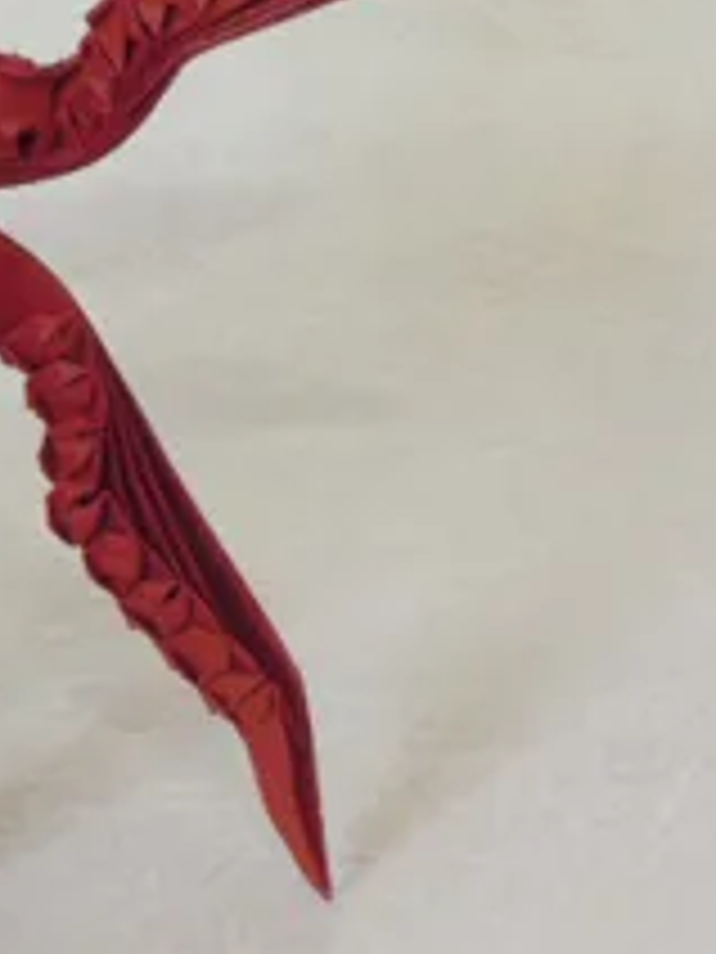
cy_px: 292
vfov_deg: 8.8
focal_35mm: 226
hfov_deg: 6.5
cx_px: -324
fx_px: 6233
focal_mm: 17.9
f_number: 5.5
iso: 800
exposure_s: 1/10
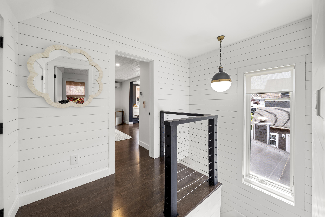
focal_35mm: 13
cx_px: 162
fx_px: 117
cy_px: 108
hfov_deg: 108.3
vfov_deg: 85.4
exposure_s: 1/15
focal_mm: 13
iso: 320
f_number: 7.1
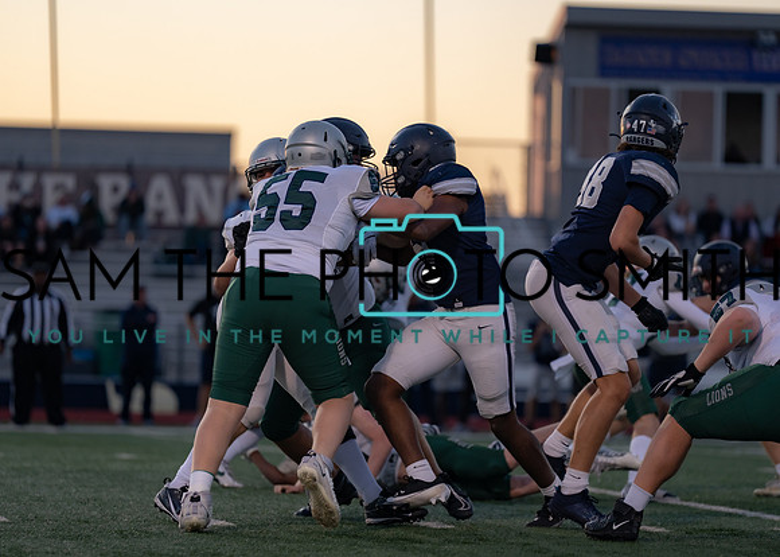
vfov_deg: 6.9
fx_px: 4641
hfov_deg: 9.6
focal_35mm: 210
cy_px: 278
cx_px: 390
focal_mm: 200
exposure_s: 1/1000
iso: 1000
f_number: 2.8
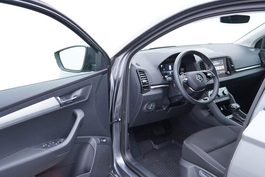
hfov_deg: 53.1
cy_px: 88
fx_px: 265
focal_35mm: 36
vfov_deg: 36.9
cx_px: 132
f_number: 2.8
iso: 200
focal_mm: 24
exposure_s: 1/40
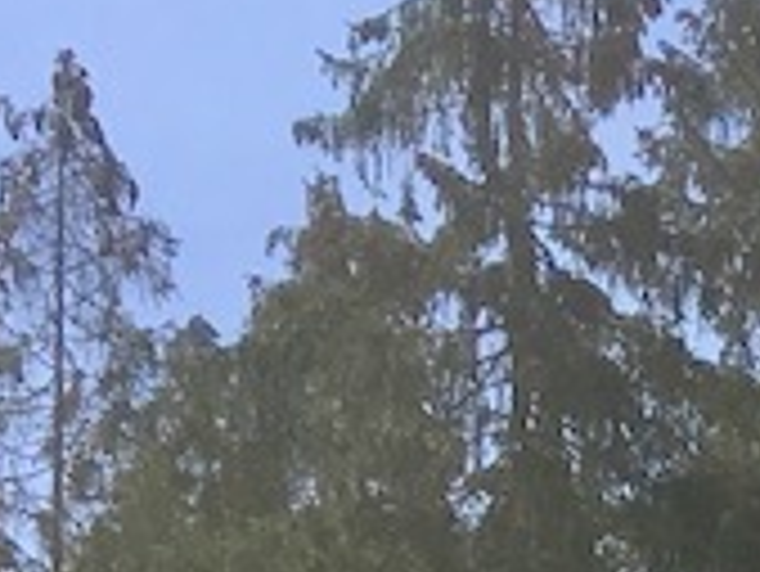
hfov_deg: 8.6
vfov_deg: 6.0
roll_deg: -0.1
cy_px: 2311
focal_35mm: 206
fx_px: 4526
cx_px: 1929
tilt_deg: +1.4
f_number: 2.2
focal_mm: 4.15
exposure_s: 1/1789
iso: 25
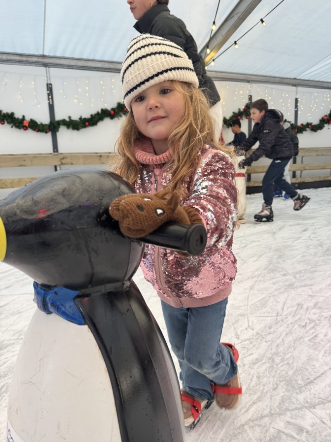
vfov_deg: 71.6
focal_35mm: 24
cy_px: 221
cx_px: 166
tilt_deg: -10.3
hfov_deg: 56.8
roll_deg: +3.0
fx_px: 306
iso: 64
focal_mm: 6.76
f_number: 1.78
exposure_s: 1/100
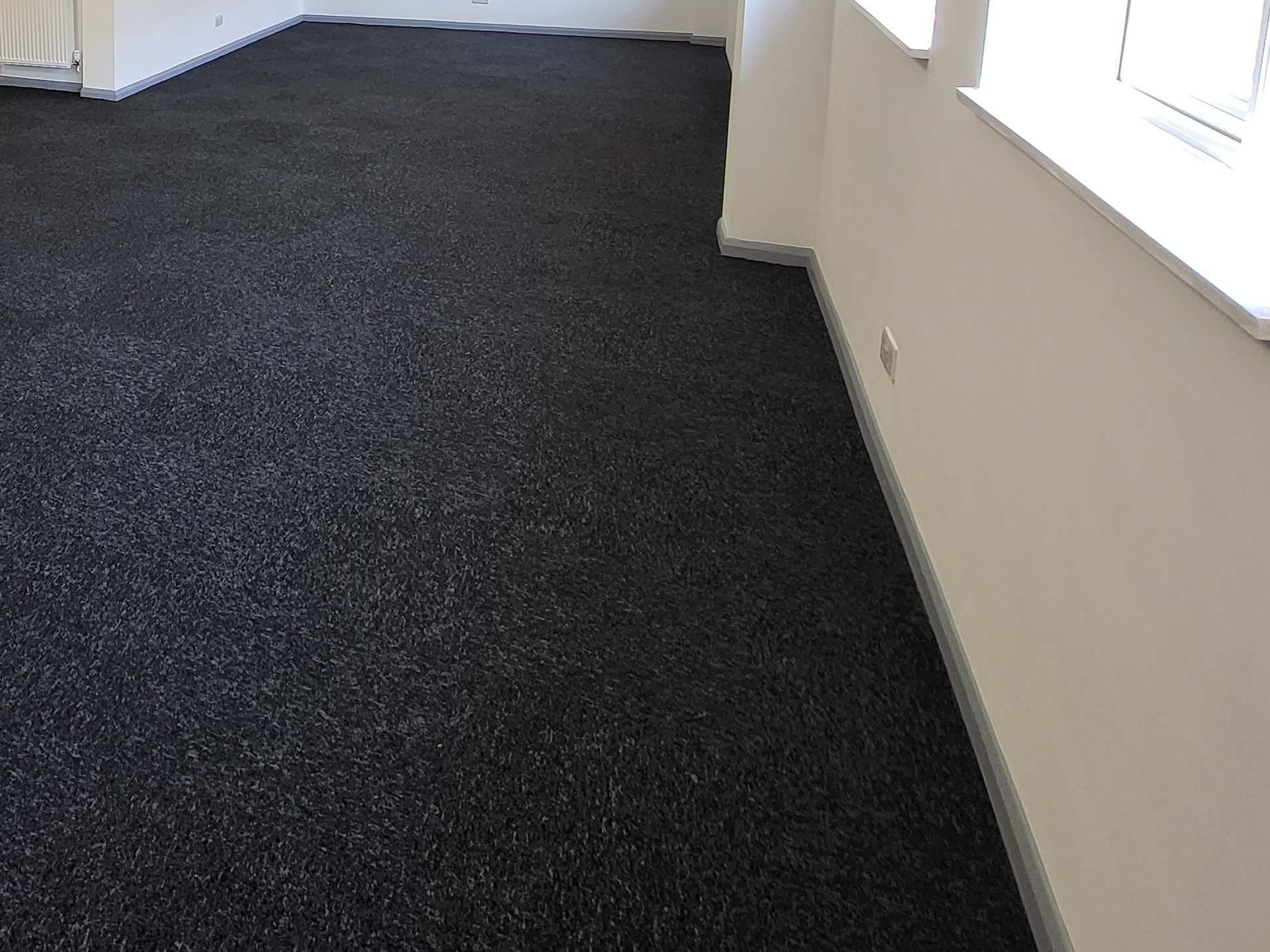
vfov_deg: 44.0
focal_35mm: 27
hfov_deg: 56.6
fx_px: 990
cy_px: 3
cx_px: 134
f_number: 2.2
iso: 50
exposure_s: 1/50
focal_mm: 1.74
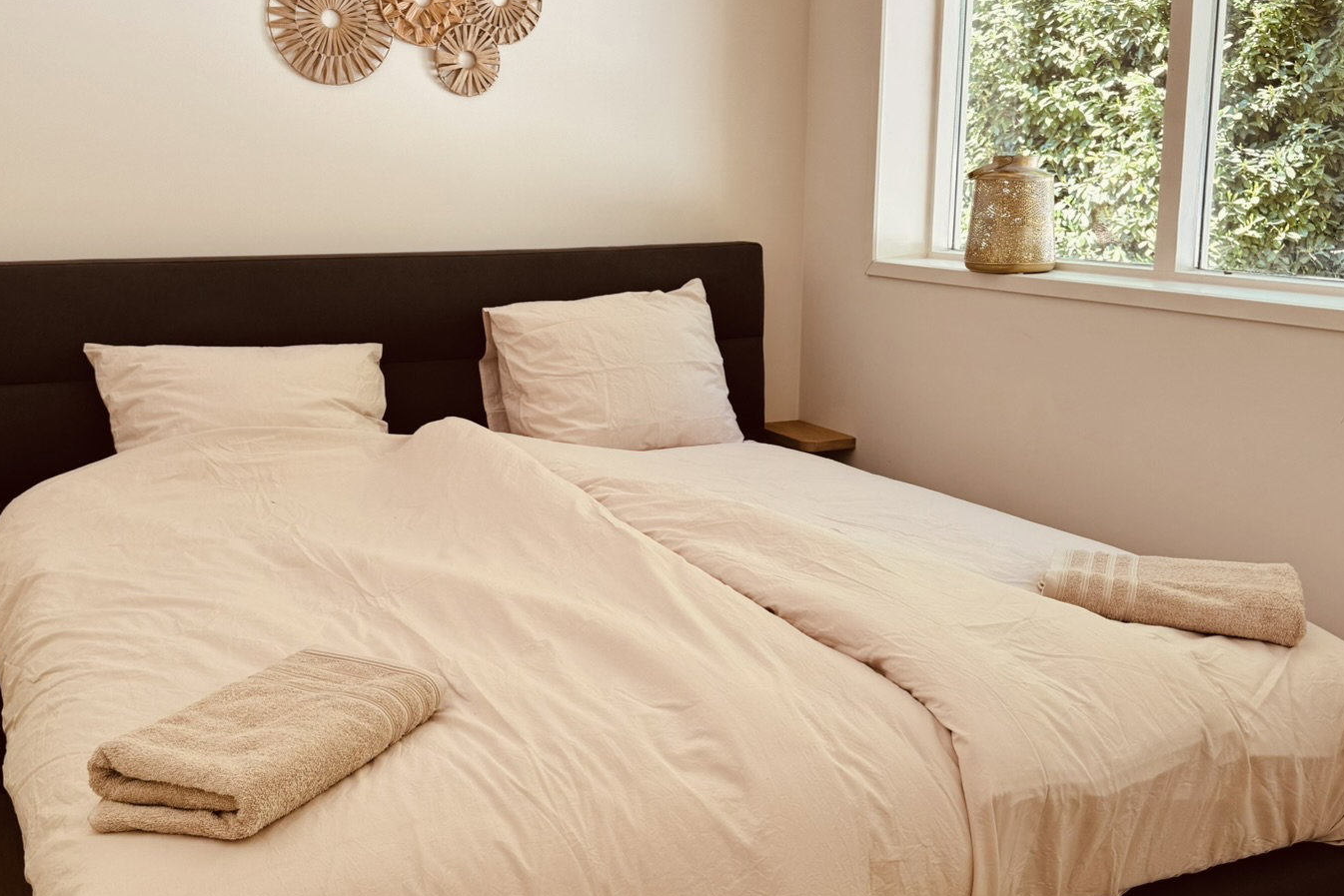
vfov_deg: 35.1
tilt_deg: -10.4
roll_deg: +0.2
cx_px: 631
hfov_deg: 50.7
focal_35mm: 38
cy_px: 428
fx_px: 1419
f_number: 1.78
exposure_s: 1/121
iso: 64
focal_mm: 6.76
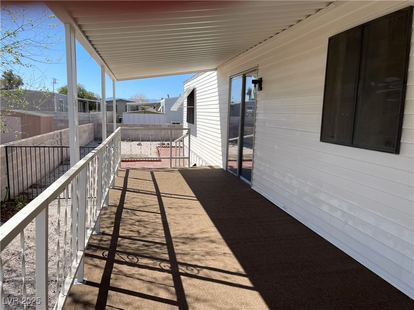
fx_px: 299
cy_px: 155
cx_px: 207
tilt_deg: -9.0
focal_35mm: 25
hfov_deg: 69.4
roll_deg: -2.1
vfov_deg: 54.9
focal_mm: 5.1
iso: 32
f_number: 1.6
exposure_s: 1/2247
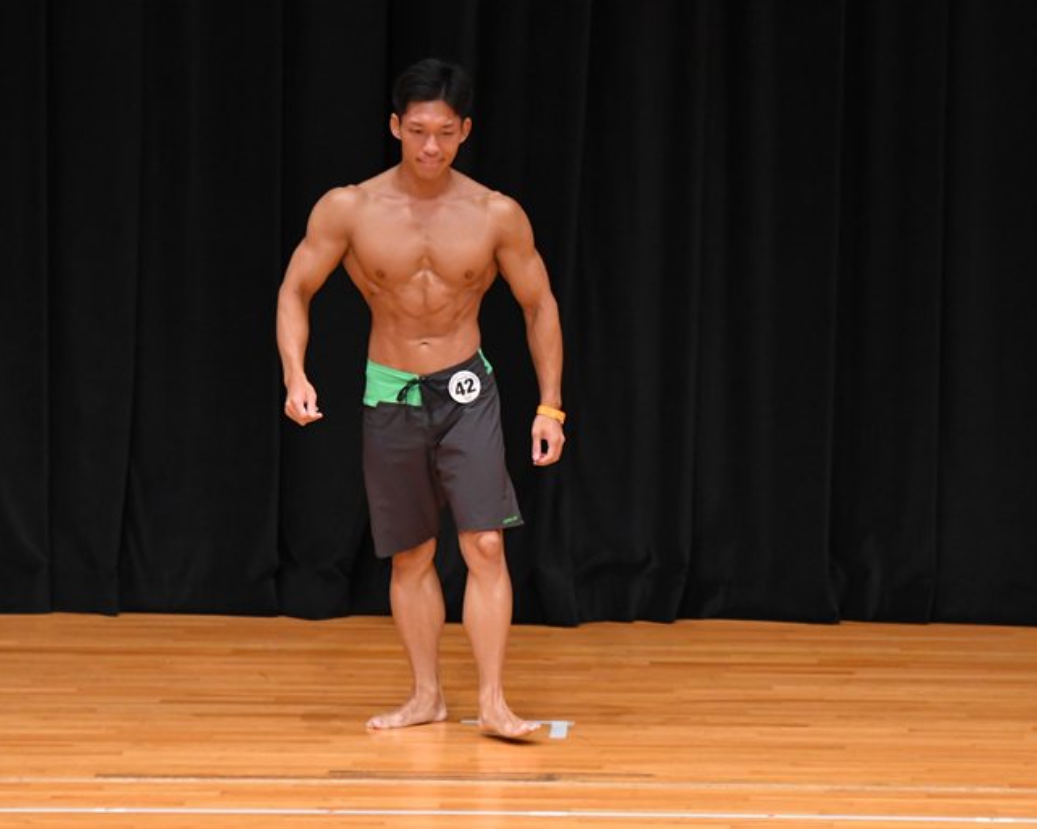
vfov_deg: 4.5
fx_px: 10430
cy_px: 414
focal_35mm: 340
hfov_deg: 5.7
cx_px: 542
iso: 4000
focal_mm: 200
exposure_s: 1/400
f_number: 5.6
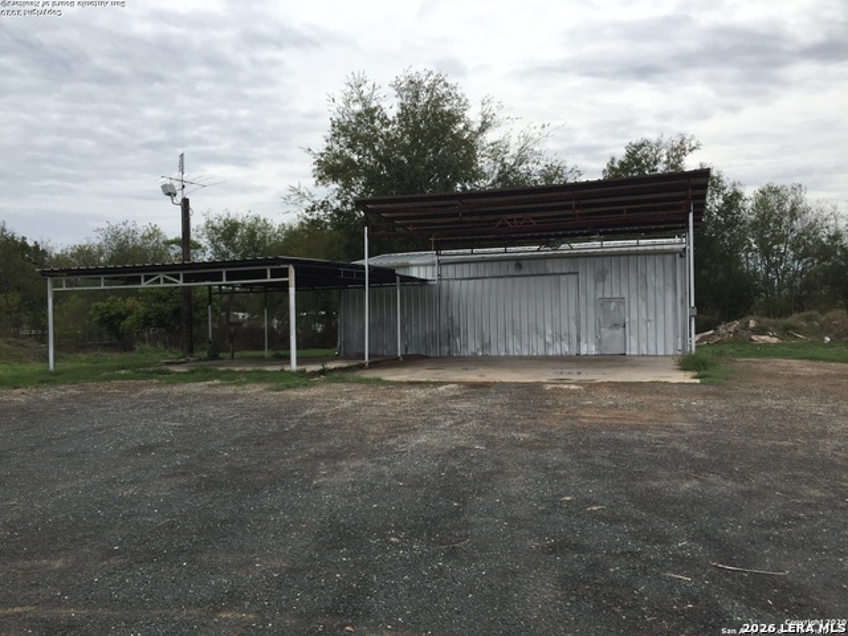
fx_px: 710
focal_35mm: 29
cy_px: 318
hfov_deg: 61.7
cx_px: 424
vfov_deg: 48.2
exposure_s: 1/1199
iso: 32
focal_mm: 4.15
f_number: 2.2
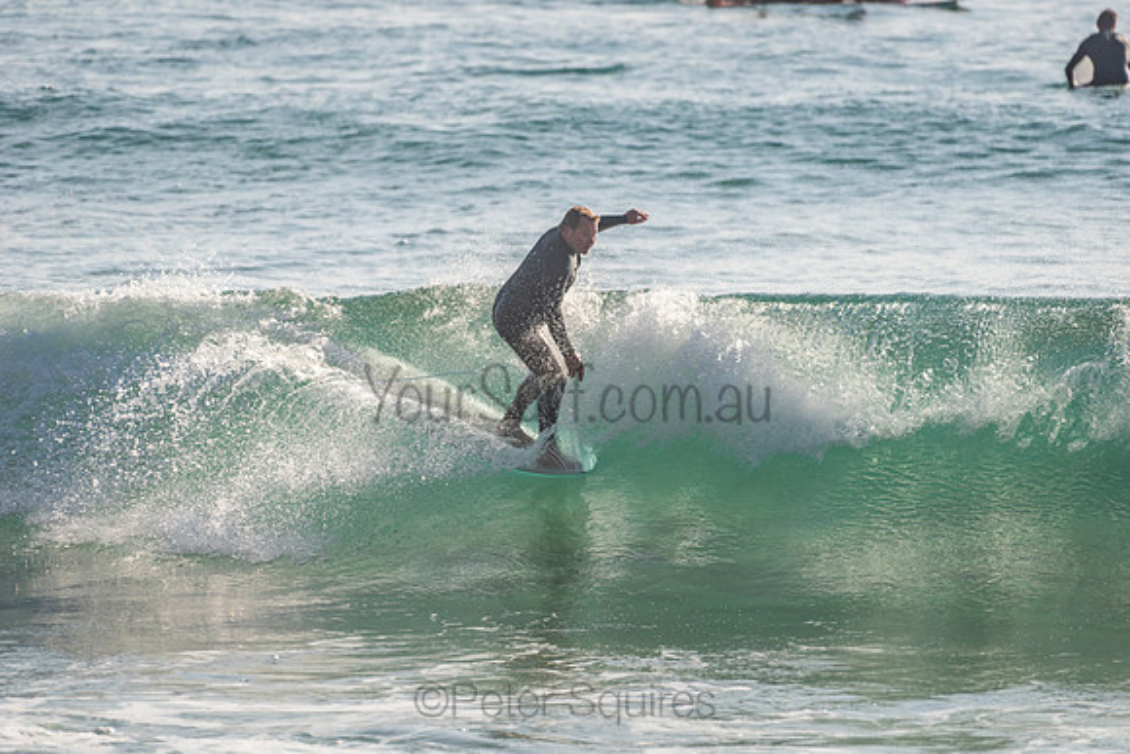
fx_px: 15697
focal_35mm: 500
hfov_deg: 4.1
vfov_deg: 2.8
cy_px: 377
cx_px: 565
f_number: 5.6
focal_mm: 500
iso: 200
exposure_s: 1/800
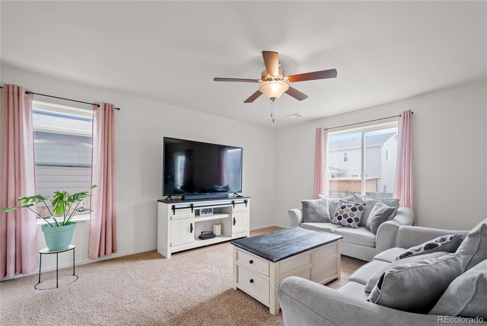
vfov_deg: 77.4
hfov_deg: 100.3
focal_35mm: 15
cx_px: 244
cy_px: 163
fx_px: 203
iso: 200
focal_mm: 10
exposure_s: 1/25
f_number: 3.5
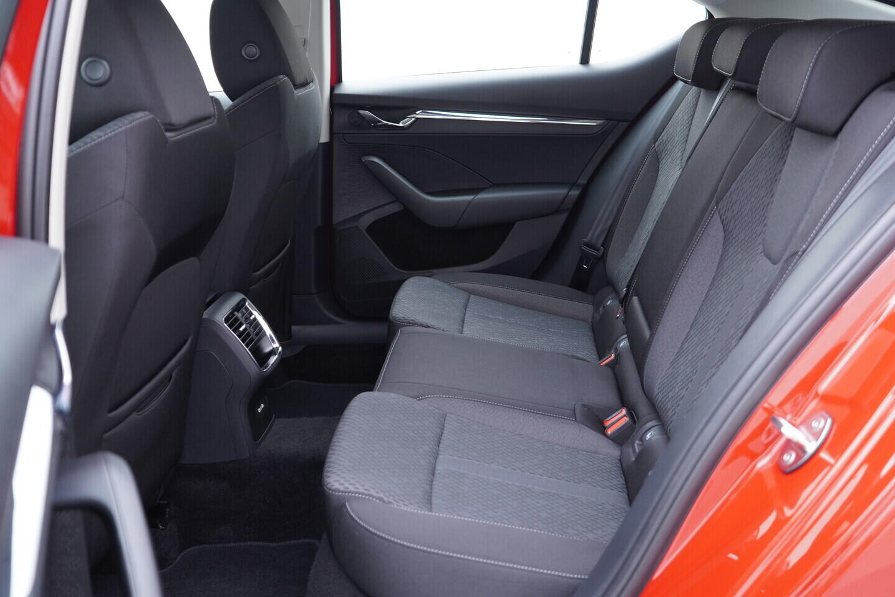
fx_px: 895
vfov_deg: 36.9
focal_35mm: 36
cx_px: 448
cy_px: 298
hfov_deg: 53.1
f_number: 2.8
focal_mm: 24
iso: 500
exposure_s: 1/40
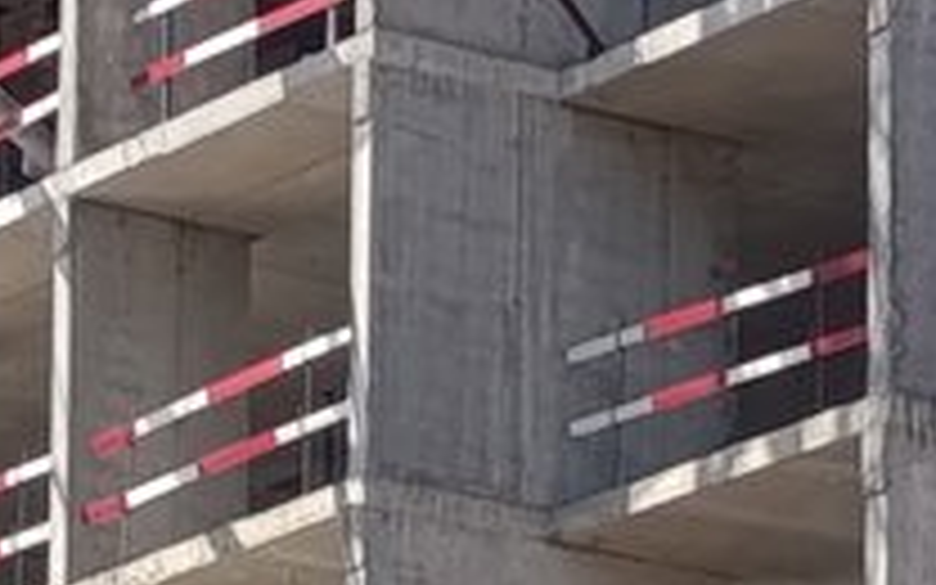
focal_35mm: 301
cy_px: 1044
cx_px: 274
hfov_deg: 7.0
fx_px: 7678
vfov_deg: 4.3
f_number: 1.65
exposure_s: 1/423
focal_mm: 6.11
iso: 50
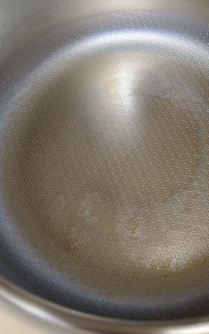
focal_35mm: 36
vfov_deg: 52.8
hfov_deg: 34.9
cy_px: 106
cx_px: 144
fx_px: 328
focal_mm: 5.56
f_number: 1.88
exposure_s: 1/33.3
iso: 1486
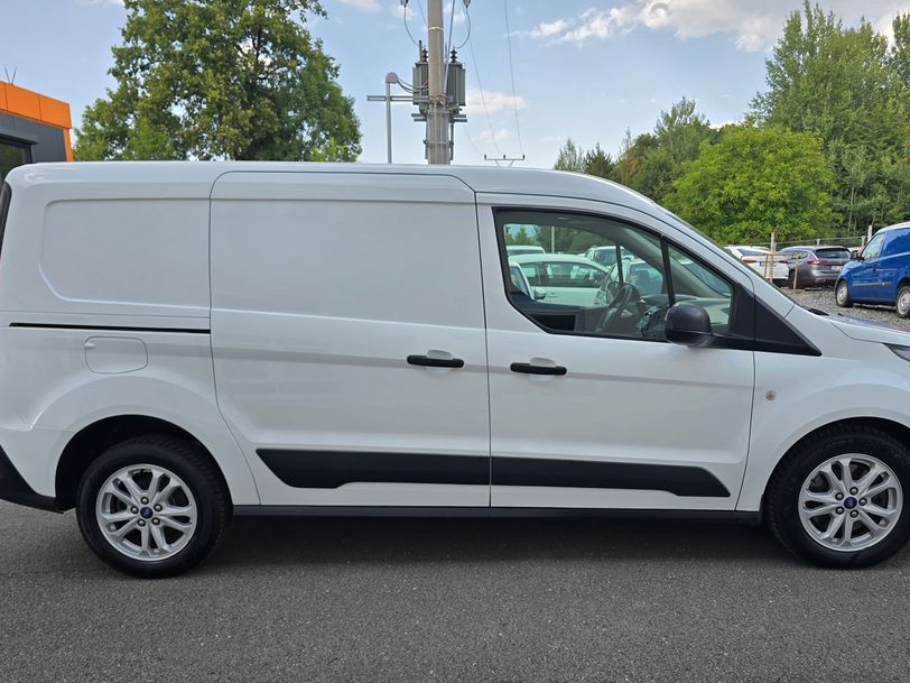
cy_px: 414
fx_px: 762
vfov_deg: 47.9
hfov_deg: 61.6
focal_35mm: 29
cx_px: 493
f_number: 1.7
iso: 12
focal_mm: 6.3
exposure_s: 1/202
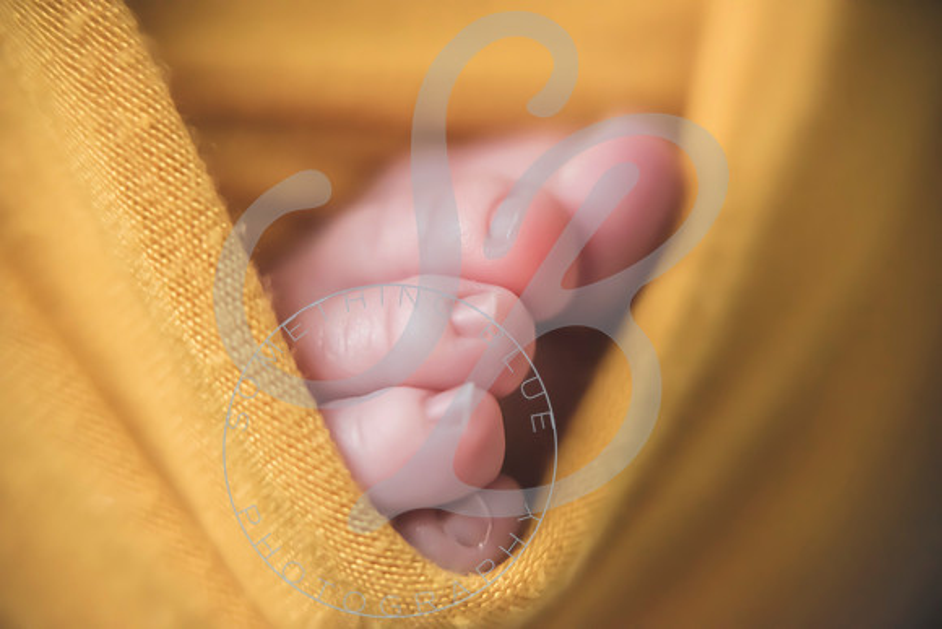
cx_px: 471
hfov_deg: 19.5
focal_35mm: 105
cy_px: 314
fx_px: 2748
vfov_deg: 13.0
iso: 4000
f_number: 5.6
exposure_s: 1/200
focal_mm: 105
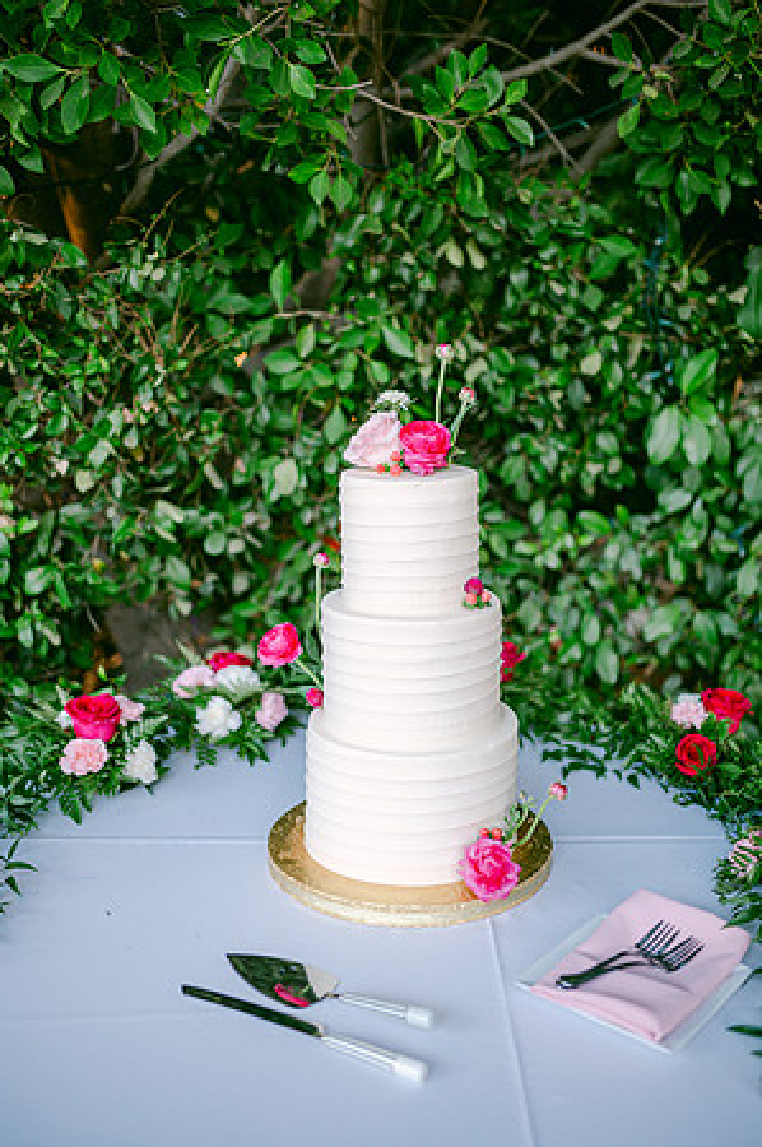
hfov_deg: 37.8
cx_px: 381
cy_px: 574
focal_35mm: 35
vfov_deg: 54.5
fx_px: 1114
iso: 250
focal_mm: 35
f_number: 1.8
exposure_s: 1/160
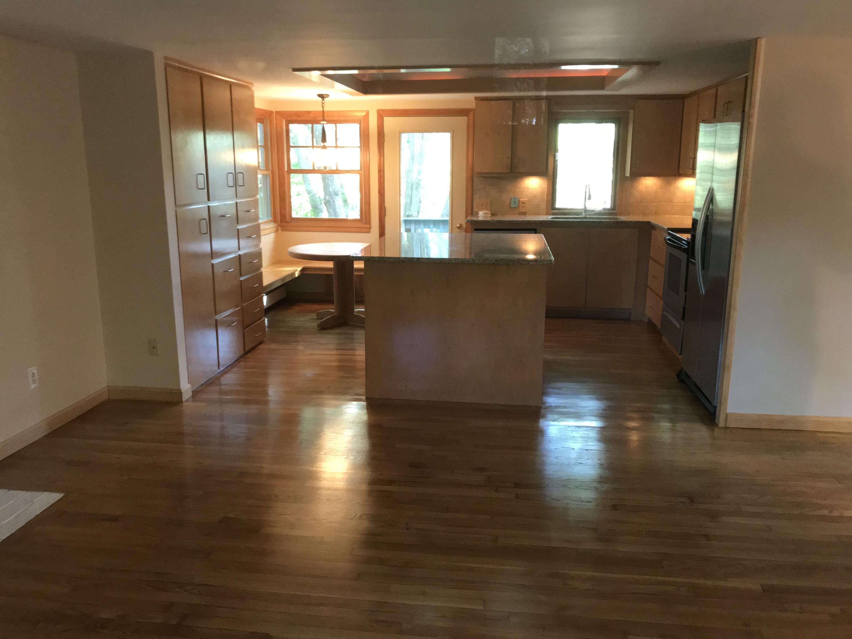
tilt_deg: -9.9
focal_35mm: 28
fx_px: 689
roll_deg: -0.2
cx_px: 426
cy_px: 320
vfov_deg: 49.7
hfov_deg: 63.4
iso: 200
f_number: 1.8
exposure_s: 1/24
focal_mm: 3.99
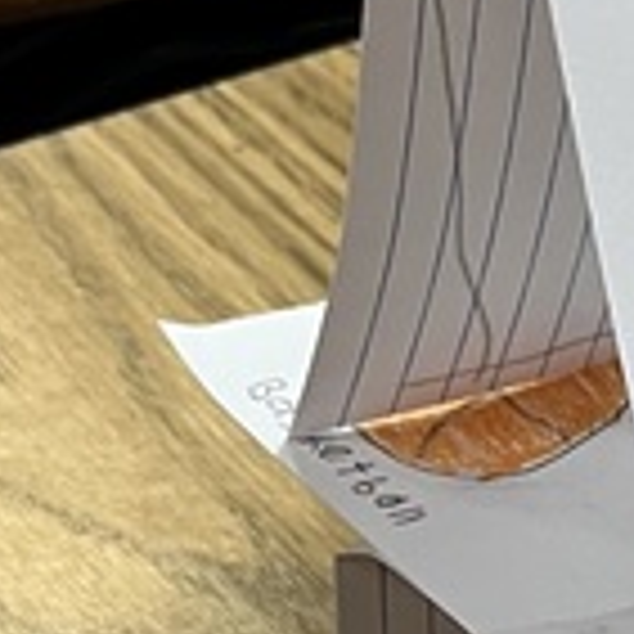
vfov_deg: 10.3
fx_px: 3460
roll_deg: +1.2
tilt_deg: -37.4
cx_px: 823
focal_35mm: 167
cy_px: 796
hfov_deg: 10.3
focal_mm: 5.1
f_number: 1.6
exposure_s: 1/60
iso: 125
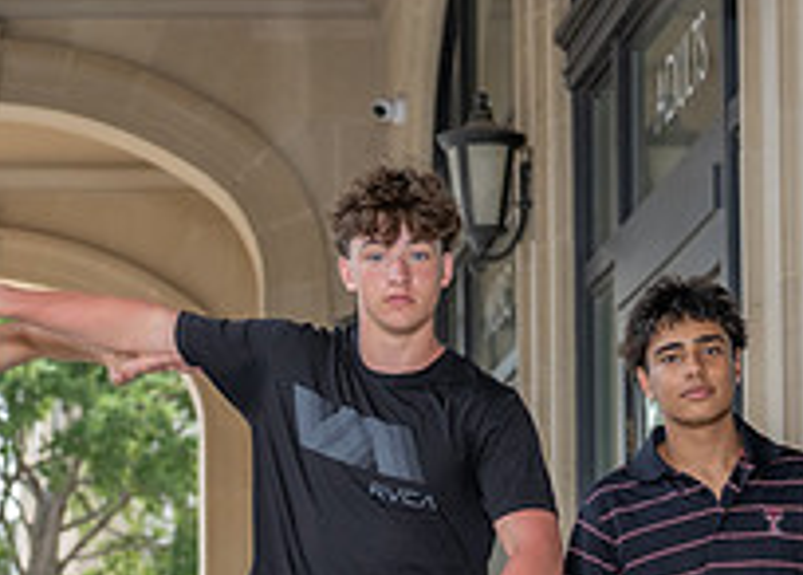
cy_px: 670
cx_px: -3
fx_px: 4496
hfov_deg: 10.1
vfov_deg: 7.3
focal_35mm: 197
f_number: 3.2
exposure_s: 1/400
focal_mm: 50
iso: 250
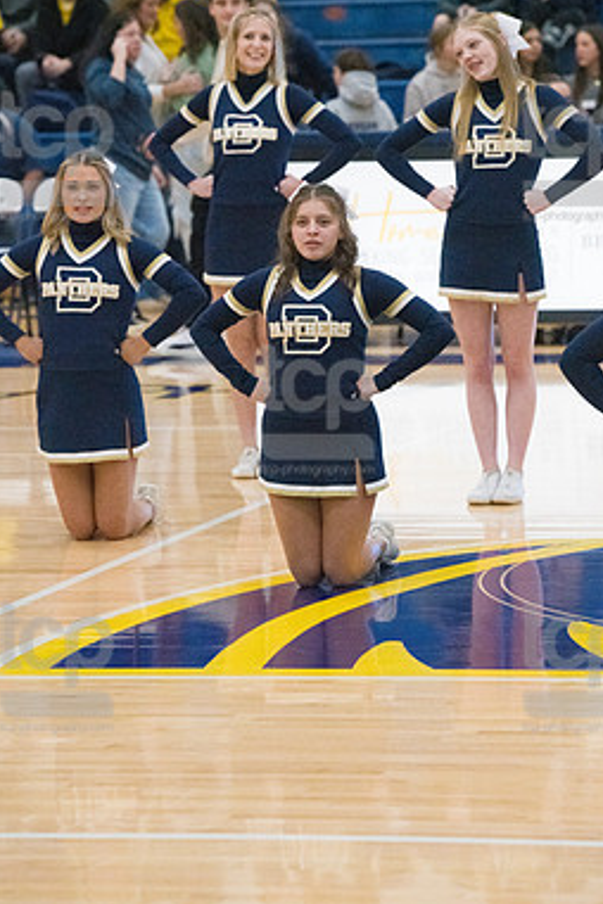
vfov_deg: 10.2
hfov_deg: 6.8
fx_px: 5050
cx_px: 318
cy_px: 410
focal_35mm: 201
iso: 8000
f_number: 5
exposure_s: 1/1000
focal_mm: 170
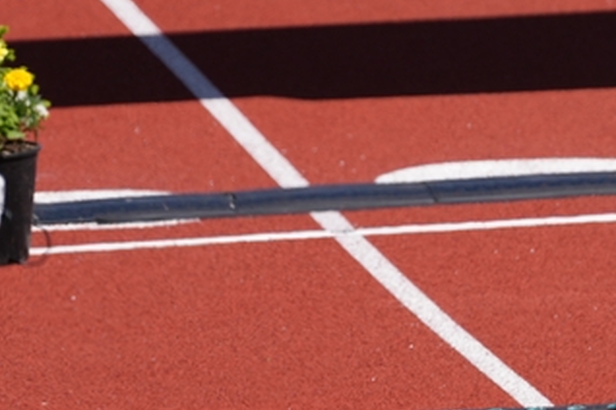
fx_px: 15074
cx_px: 926
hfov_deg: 2.3
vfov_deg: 1.6
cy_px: -365
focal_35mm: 881
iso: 100
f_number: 3.2
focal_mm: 200
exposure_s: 1/2000
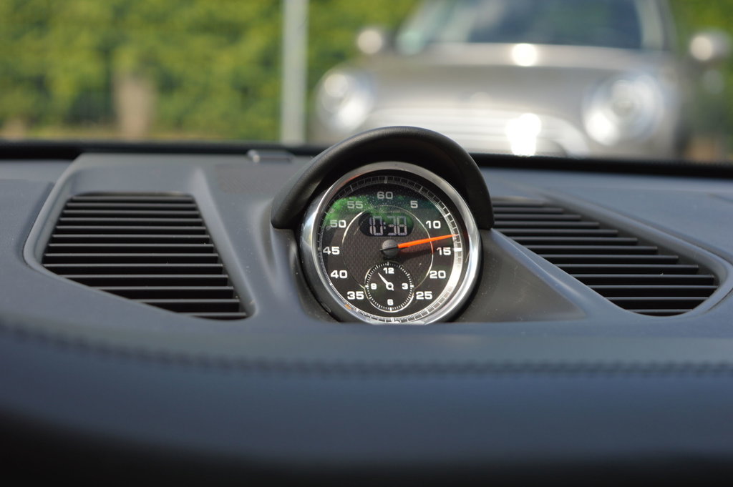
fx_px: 1678
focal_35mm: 82
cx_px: 366
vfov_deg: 16.5
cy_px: 244
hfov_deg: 24.6
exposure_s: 1/125
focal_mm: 55
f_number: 5.6
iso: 110
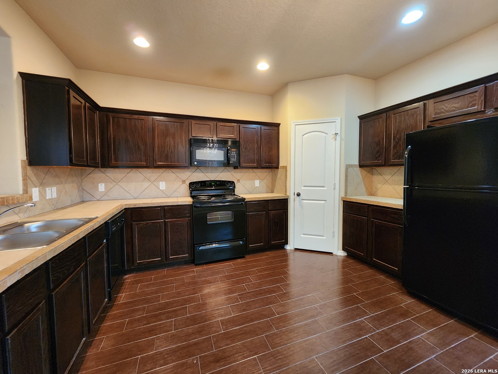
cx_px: 249
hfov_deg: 106.2
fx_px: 187
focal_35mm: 13
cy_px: 187
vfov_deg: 89.9
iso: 500
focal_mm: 2.2
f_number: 2.2
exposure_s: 1/30
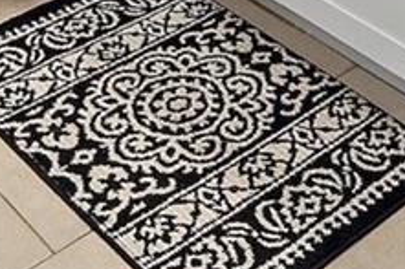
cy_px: -631
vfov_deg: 9.6
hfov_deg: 21.4
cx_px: 324
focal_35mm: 94
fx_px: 1057
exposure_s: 1/8
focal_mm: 13
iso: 200
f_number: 8
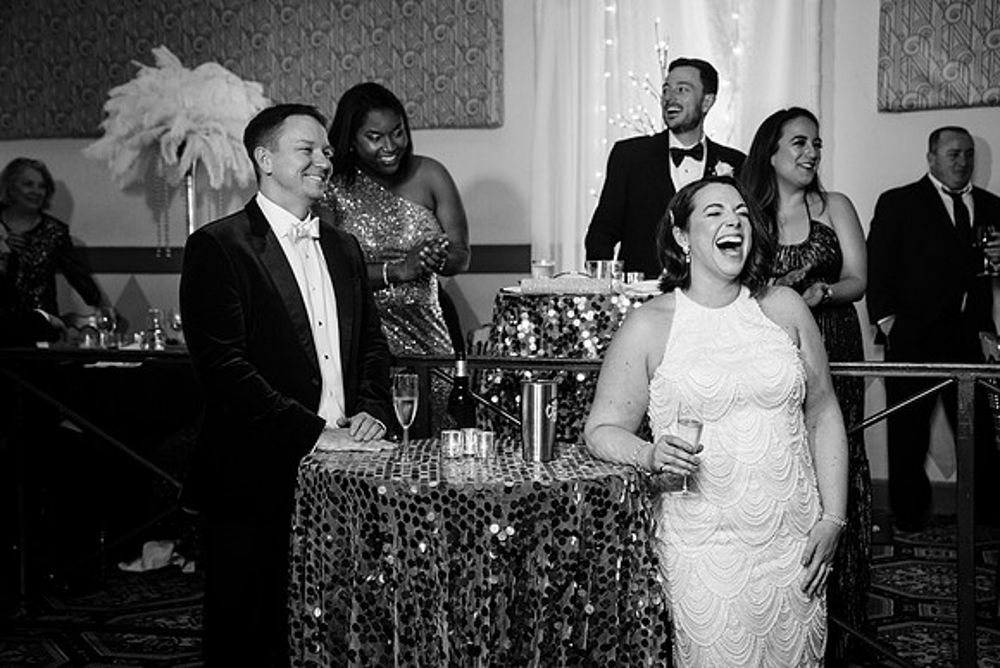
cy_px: 334
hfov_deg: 41.9
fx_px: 1306
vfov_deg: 28.7
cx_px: 500
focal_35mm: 47
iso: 2000
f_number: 4
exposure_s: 1/125
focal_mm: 47
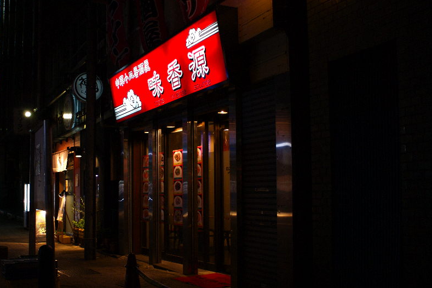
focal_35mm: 38
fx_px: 456
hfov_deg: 50.3
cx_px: 165
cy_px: 166
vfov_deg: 35.0
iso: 400
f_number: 4
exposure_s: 1/40
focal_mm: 20
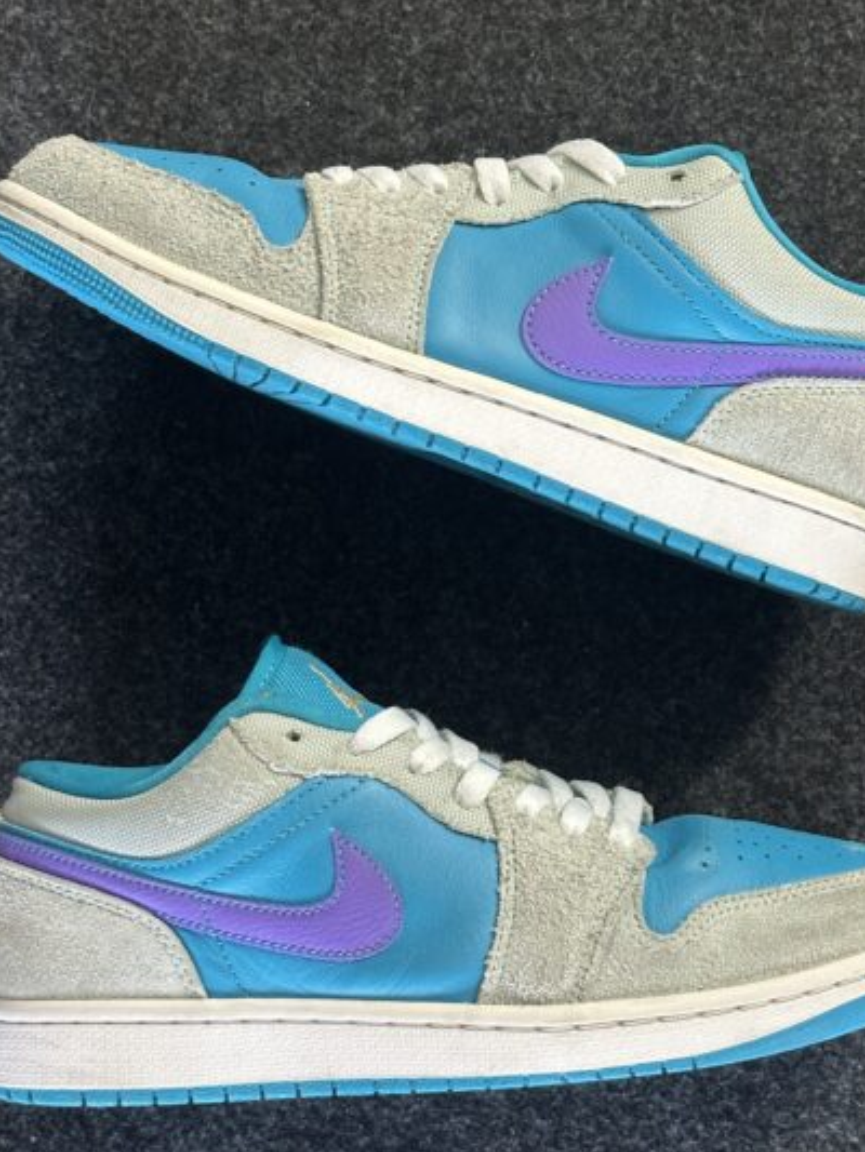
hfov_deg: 20.4
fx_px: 2398
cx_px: 469
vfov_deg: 27.0
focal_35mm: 72
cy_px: 582
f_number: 1.78
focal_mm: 6.86
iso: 250
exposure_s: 1/50
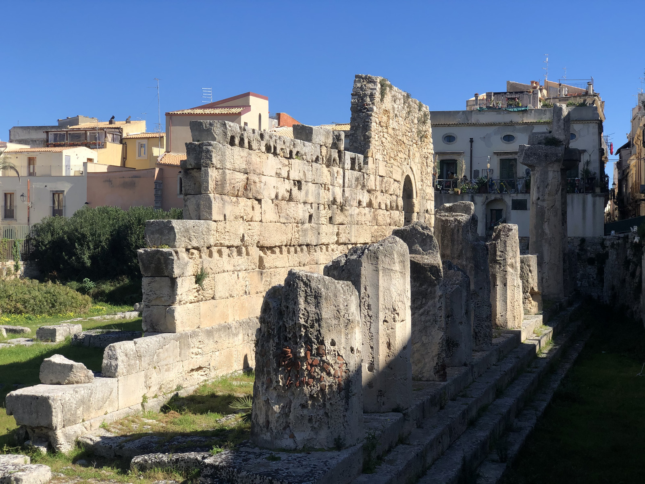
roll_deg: +0.3
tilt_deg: -0.3
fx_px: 969
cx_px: 322
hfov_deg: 36.8
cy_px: 242
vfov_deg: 28.0
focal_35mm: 52
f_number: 2.4
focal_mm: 6
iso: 16
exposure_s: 1/1130
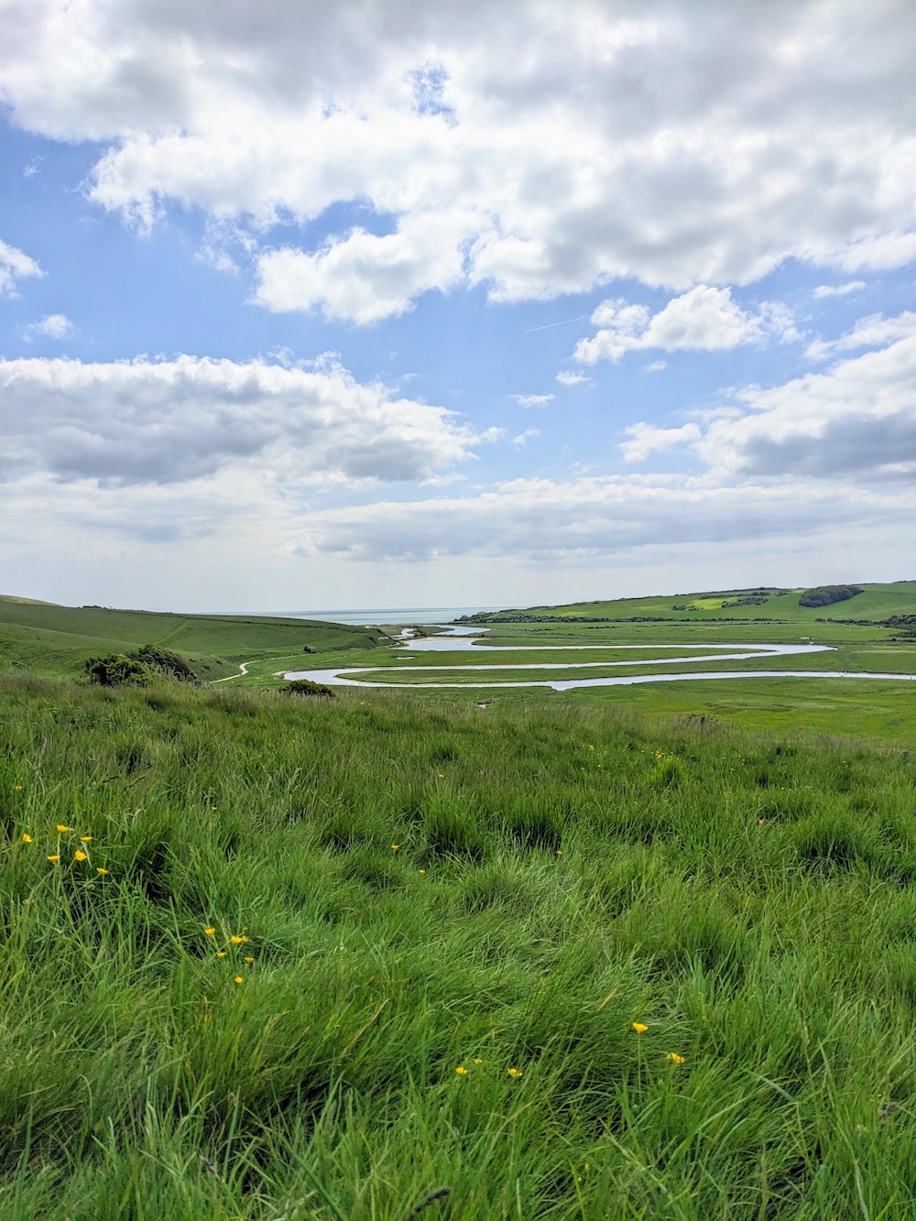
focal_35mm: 27
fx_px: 952
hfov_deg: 51.4
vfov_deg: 65.3
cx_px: 458
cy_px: 610
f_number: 1.73
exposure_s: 1/11765
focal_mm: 4.38
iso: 87
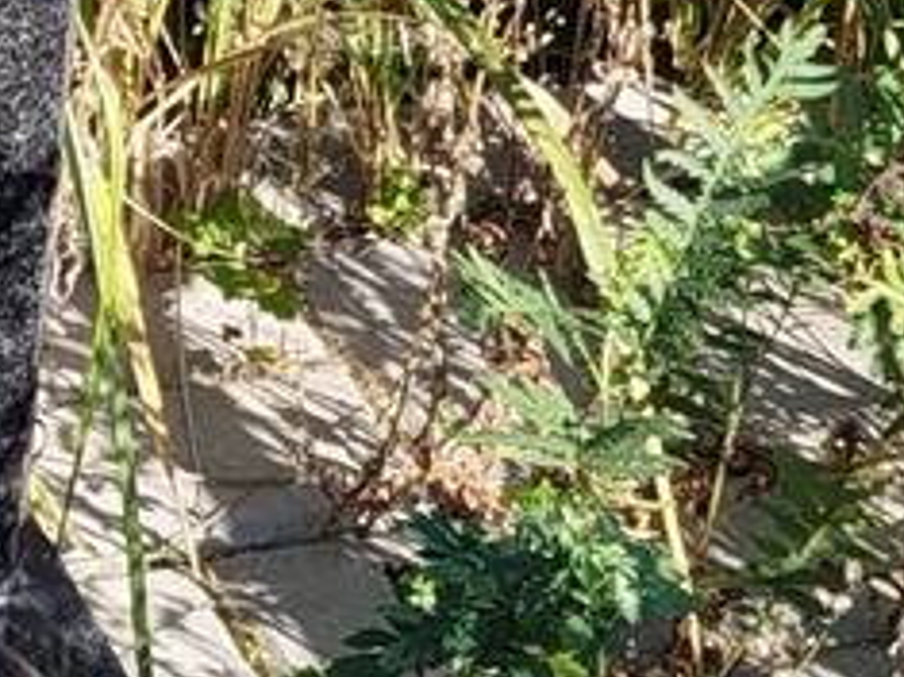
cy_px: -196
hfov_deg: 9.1
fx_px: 5507
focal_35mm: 211
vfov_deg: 7.0
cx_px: -585
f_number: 1.7
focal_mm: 5.31
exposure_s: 1/419
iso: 50
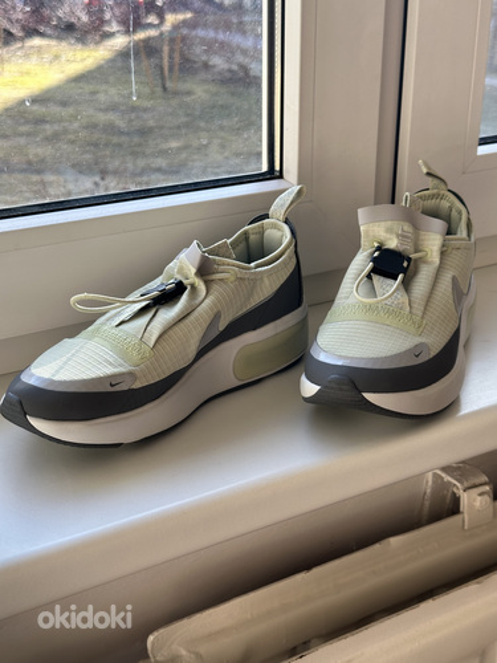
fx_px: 919
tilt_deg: -23.1
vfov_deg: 39.7
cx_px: 248
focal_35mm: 48
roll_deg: -0.6
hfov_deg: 30.3
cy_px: 332
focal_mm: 6.86
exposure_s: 1/328
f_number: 1.78
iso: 64
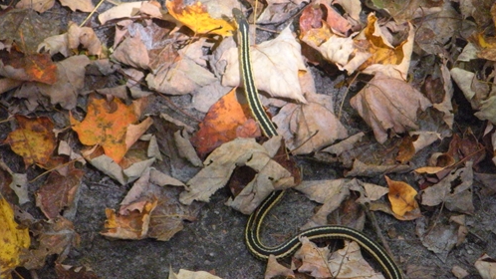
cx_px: 248
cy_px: 117
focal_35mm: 197
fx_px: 2591
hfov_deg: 10.9
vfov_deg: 6.2
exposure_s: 1/133
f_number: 5.6
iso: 681
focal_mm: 31.5
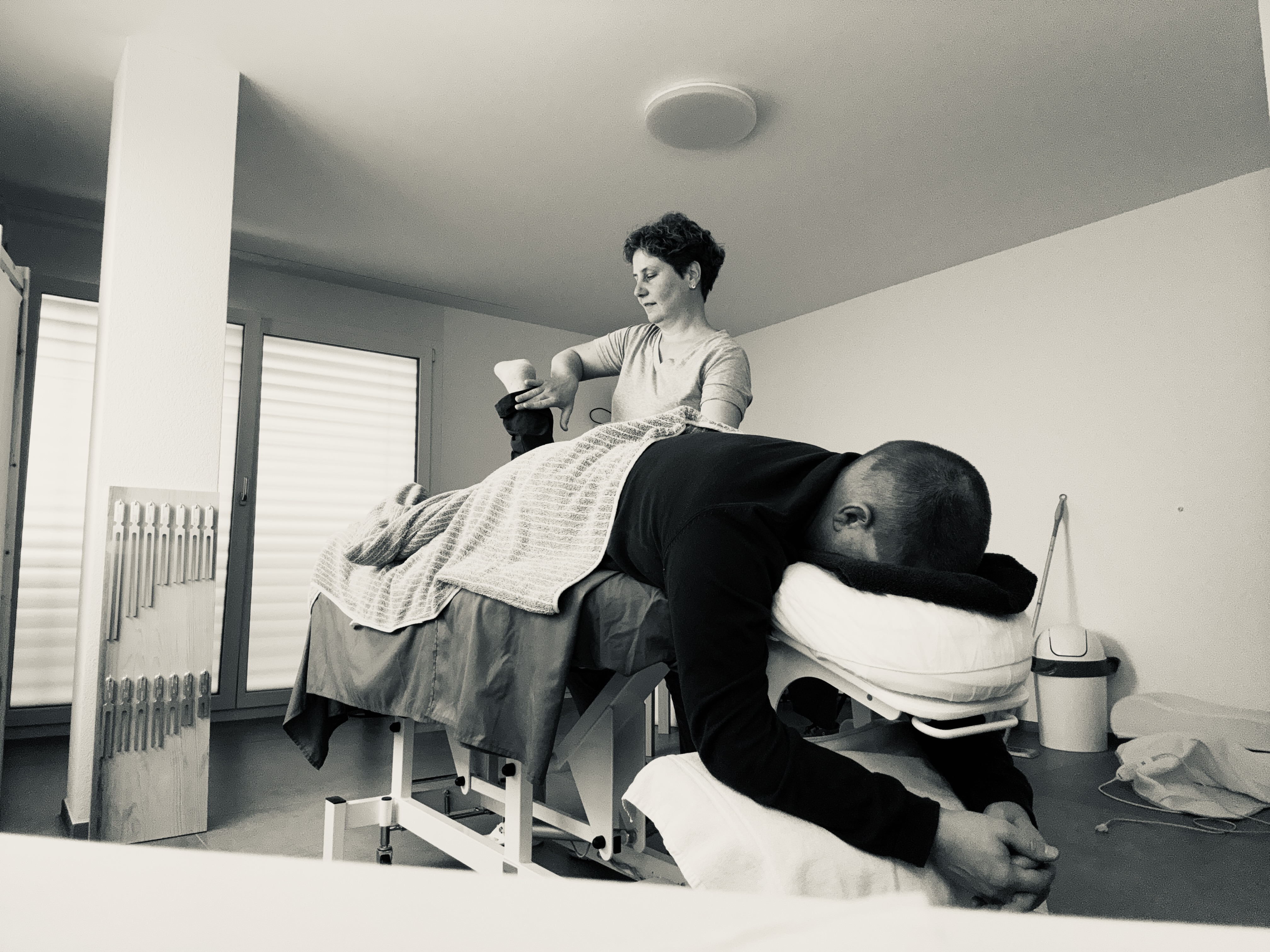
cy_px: 476
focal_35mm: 23
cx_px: 635
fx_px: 844
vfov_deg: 58.9
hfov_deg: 73.9
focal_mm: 2.69
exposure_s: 1/60
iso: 100
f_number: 1.9
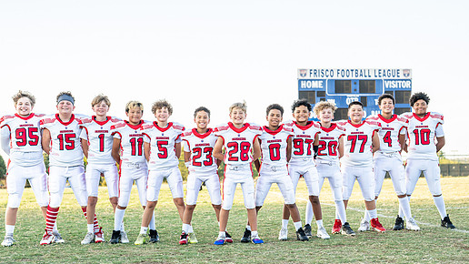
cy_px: 165
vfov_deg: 17.0
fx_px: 883
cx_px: 226
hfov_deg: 29.8
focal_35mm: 71
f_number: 2.8
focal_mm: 50
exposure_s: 1/1000
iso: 500
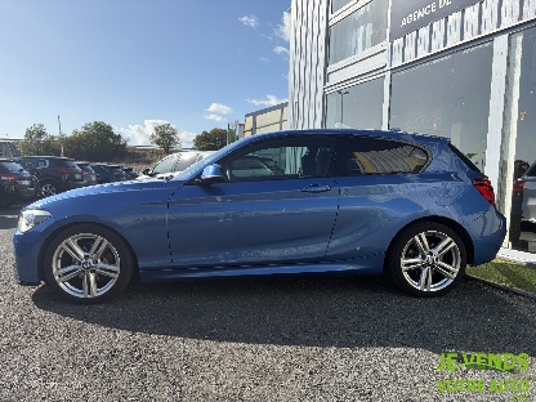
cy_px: 201
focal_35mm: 26
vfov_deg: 53.1
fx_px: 403
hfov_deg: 67.3
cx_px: 268
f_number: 1.6
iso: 50
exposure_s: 1/3279
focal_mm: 5.96
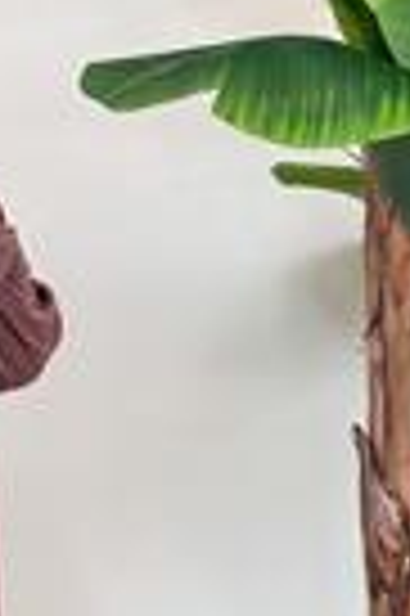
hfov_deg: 8.3
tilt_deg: -10.3
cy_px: 589
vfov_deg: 12.5
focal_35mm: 163
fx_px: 2791
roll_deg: -0.1
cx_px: -20
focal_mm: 6.86
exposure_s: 1/121
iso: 80
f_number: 1.78
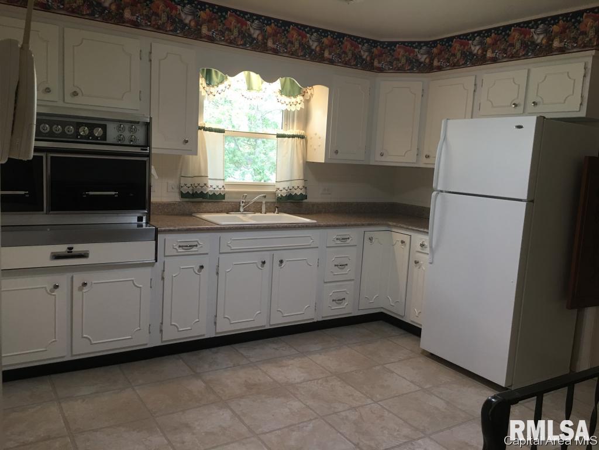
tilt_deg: -6.2
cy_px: 225
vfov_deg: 48.2
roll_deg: -3.0
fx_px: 502
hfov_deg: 61.7
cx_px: 300
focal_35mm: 29
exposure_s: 1/15
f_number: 2.2
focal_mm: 4.15
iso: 32
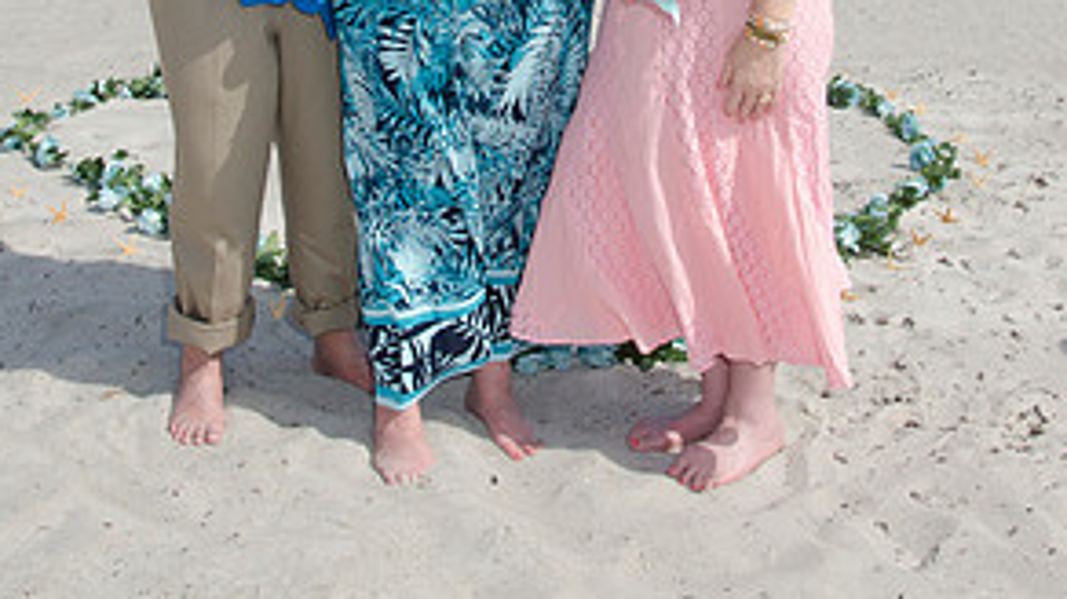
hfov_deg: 36.0
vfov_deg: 19.5
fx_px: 1640
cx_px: 526
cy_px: -117
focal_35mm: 58
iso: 100
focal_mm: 24
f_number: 10
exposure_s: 1/250
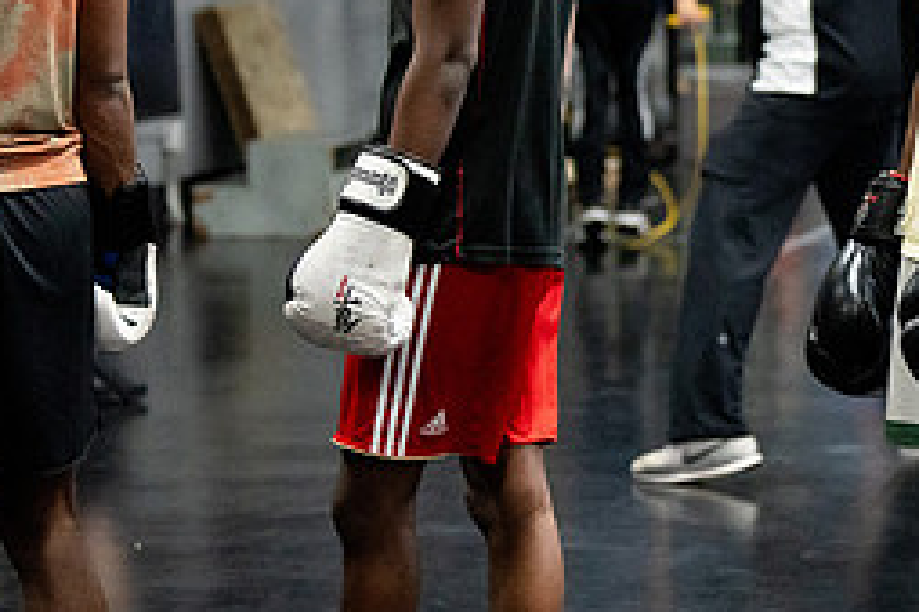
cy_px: 49
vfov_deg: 8.5
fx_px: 4082
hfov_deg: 12.8
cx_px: 763
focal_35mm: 160
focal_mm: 70
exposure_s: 1/500
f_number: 2.8
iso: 6400
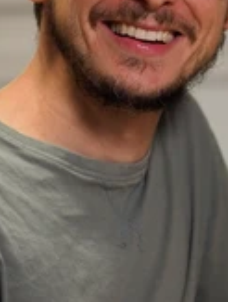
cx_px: 158
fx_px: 4278
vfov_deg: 4.0
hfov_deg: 3.1
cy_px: 197
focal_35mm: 489
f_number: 1.8
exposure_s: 1/125
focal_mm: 75
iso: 320
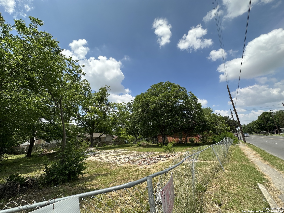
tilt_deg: +15.8
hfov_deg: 102.1
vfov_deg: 85.7
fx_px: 115
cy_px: 106
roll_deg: +3.2
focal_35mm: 14
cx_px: 142
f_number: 2.2
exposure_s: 1/2212
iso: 50
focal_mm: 2.22
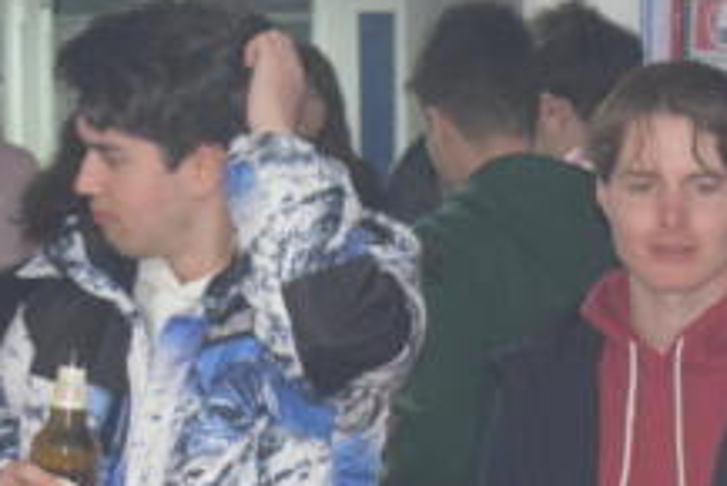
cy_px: 464
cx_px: 449
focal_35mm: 159
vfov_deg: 8.6
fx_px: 3213
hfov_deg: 12.9
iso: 2800
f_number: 5.3
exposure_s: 1/60
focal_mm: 46
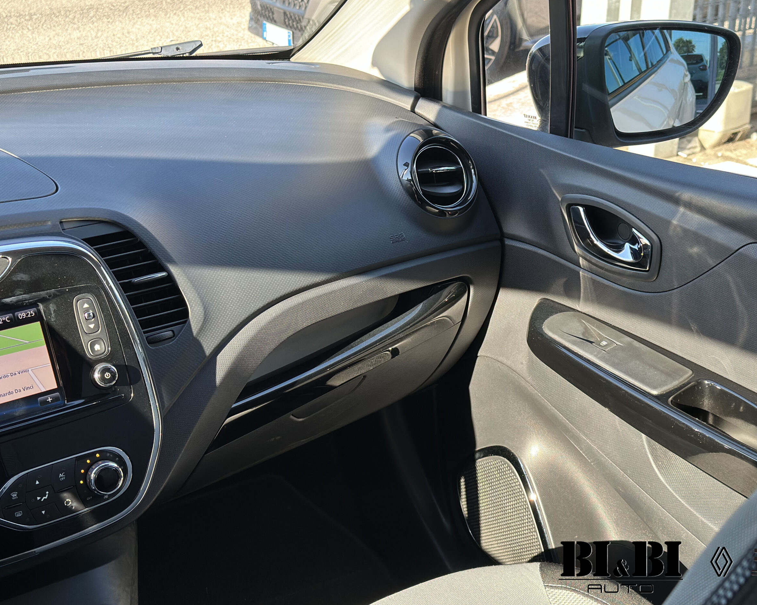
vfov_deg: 29.7
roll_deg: +0.8
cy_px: 297
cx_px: 403
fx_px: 1142
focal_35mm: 51
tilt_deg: -23.5
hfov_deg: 36.6
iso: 80
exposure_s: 1/260
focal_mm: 6.86
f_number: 1.78
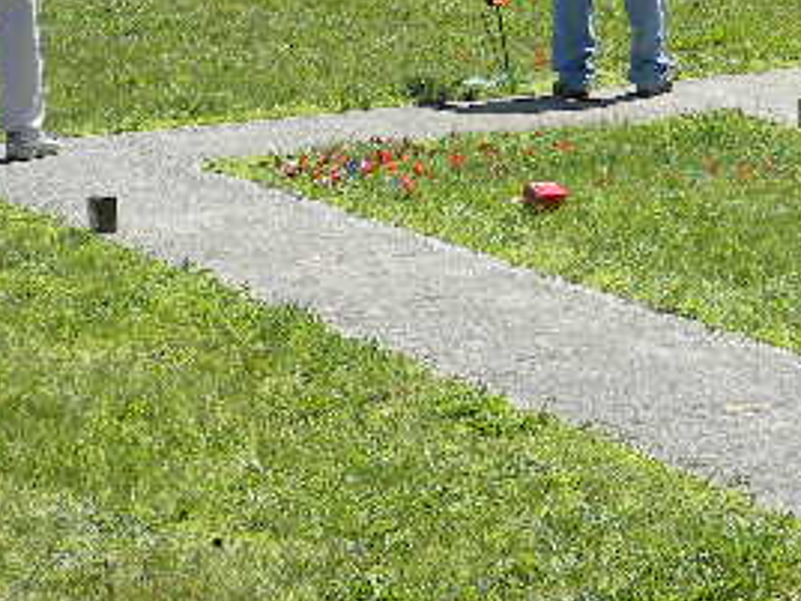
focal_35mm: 160
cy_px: -108
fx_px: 3702
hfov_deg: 12.3
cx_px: 726
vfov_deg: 9.2
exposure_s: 1/396
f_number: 4.3
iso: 80
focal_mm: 12.2
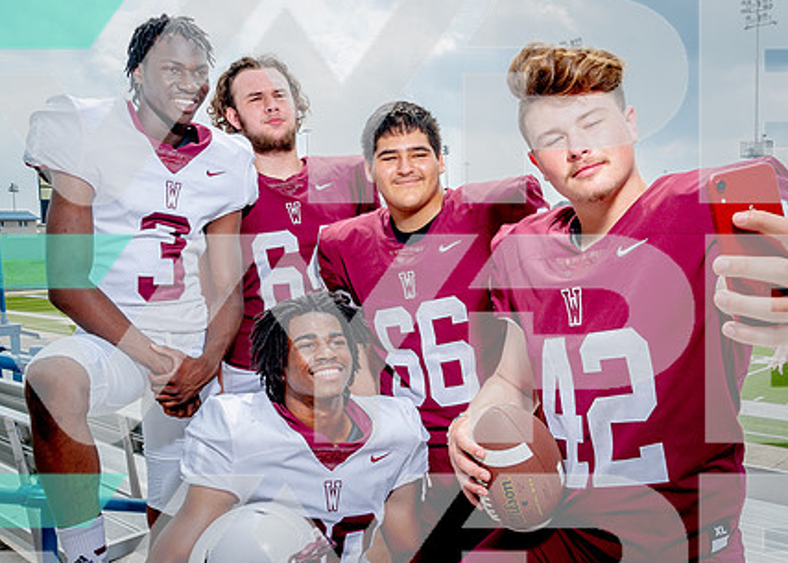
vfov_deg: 38.4
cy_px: 319
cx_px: 413
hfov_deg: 52.1
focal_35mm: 36
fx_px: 806
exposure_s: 1/125
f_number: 11
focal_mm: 24
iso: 100
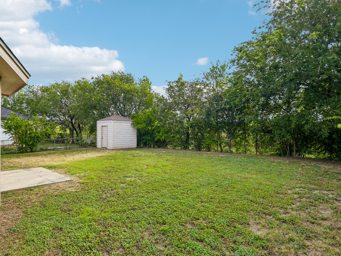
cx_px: 147
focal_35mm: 19
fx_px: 187
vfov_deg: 68.7
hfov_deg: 84.2
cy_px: 128
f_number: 8
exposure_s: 1/125
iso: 100
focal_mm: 16
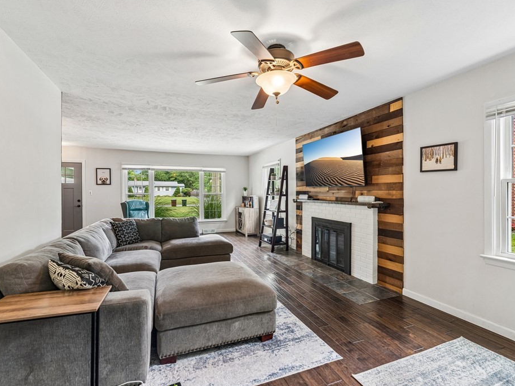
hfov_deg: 94.5
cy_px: 187
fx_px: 238
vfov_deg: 78.1
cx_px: 249
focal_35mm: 16
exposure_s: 1/10
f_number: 4.5
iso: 200
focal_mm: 14
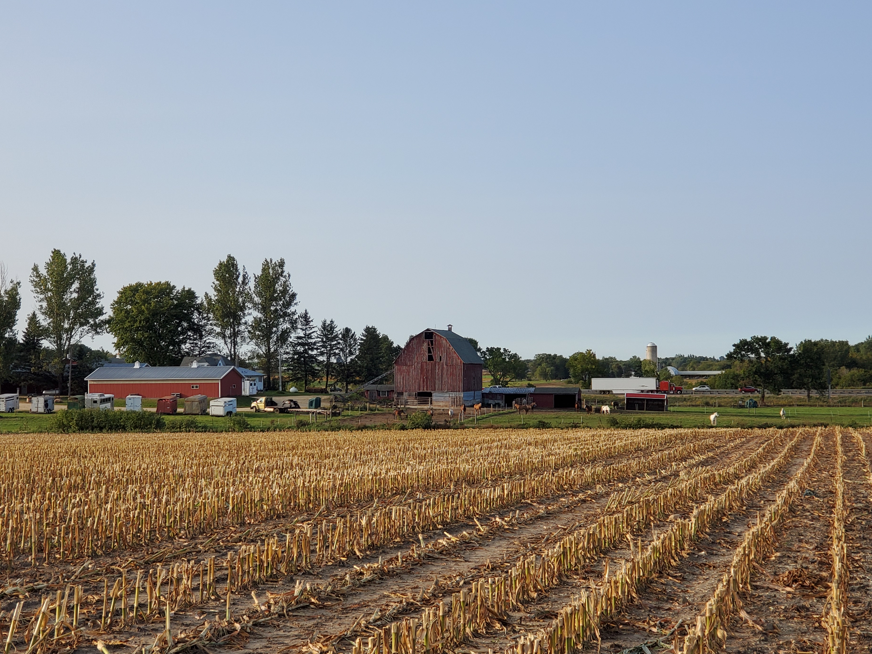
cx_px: 400
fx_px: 1436
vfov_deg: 25.7
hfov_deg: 33.8
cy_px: 317
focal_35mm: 57
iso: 50
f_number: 2.4
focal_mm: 6
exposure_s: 1/480
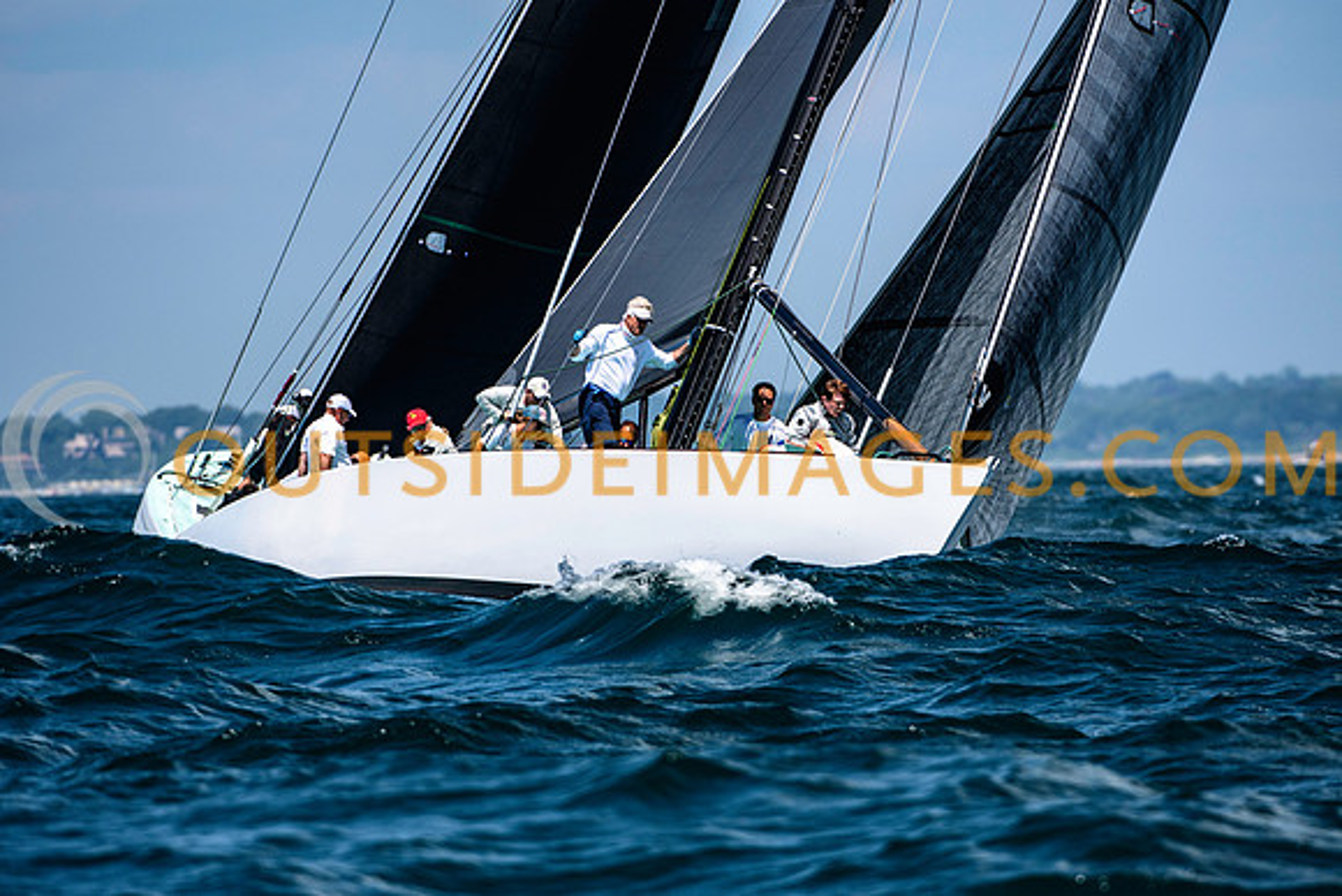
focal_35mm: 510
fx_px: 19015
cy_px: 448
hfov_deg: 4.0
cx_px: 671
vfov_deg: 2.7
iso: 400
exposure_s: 1/2500
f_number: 5.6
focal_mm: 340
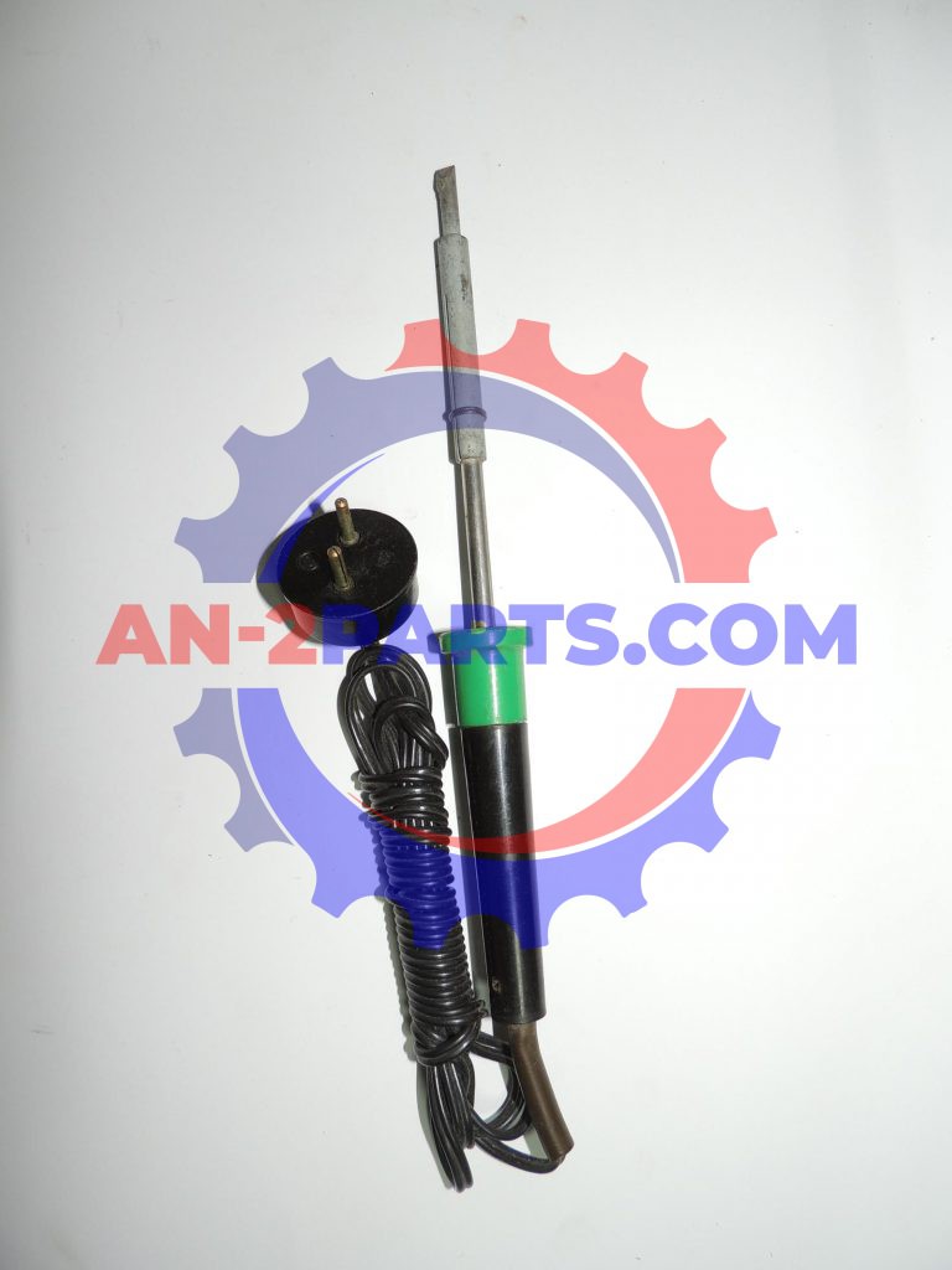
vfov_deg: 71.6
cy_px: 635
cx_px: 476
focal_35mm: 24
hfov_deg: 56.8
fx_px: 880
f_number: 3
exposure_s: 1/25
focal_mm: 4.3
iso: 100
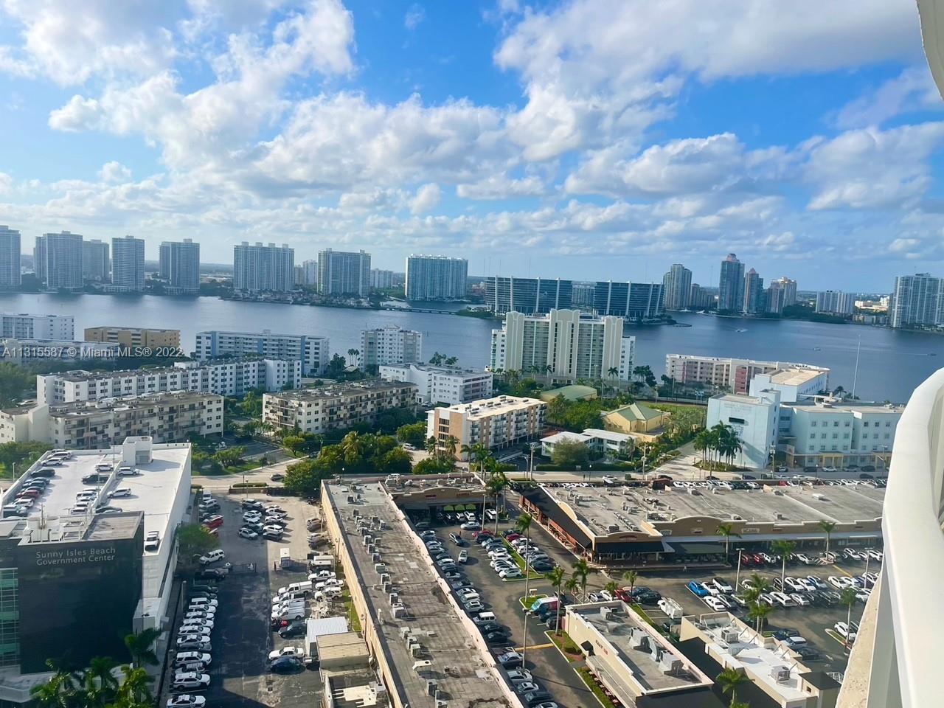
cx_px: 472
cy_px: 354
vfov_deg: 53.1
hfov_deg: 67.3
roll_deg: -2.4
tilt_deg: -6.1
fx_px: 709
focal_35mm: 26
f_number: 1.6
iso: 32
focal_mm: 4.2
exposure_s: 1/6135
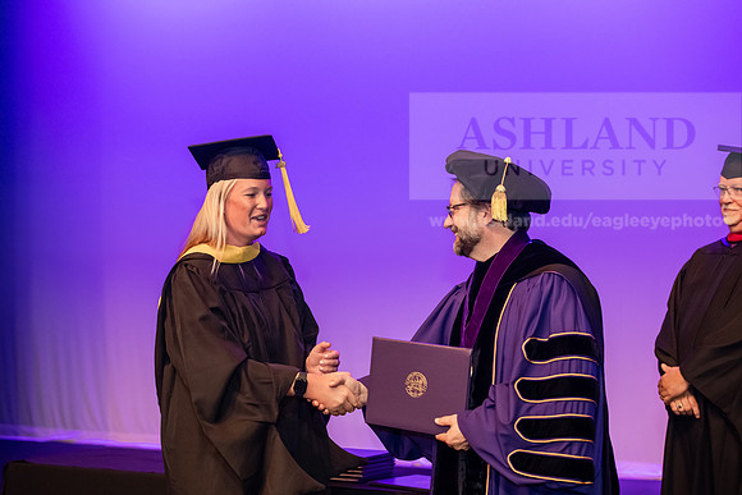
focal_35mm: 70
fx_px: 1443
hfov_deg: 28.8
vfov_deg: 19.5
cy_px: 248
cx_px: 371
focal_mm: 70
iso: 3200
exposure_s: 1/200
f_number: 4
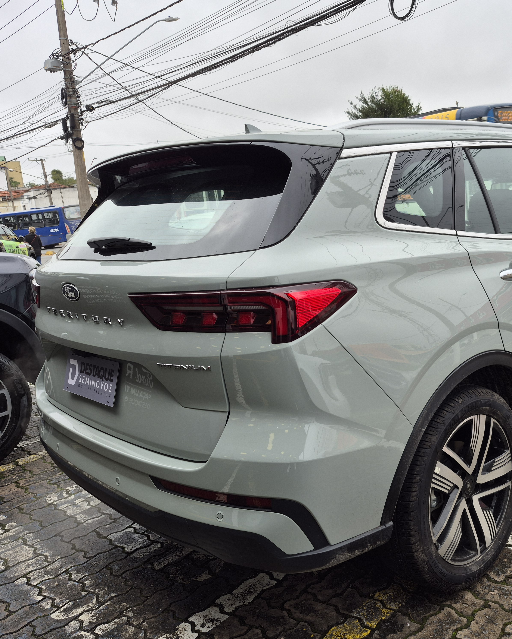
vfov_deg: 58.8
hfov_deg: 47.1
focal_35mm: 30
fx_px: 568
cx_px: 370
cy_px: 319
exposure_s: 1/347
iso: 25
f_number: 1.8
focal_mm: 5.4
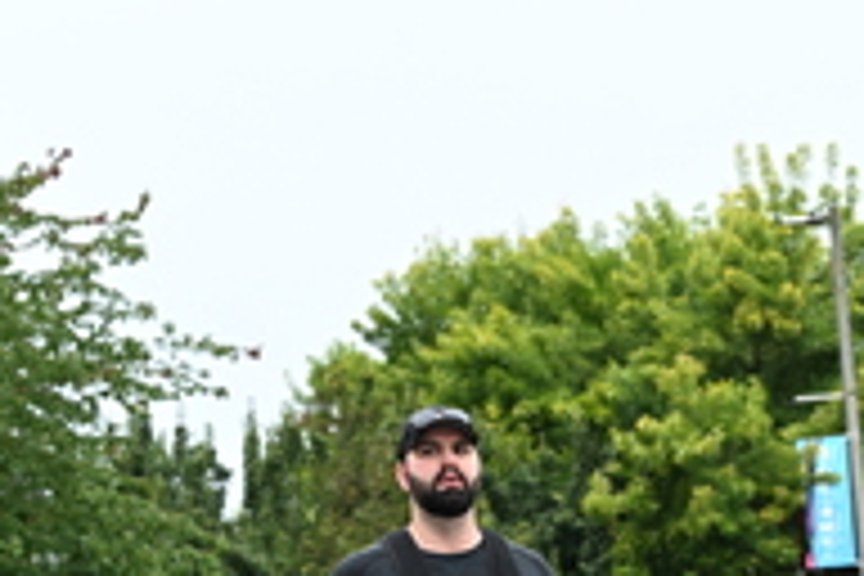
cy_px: 711
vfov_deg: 9.1
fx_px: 3576
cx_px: 569
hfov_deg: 13.8
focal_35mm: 149
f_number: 4
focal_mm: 52
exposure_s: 1/800
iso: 1600
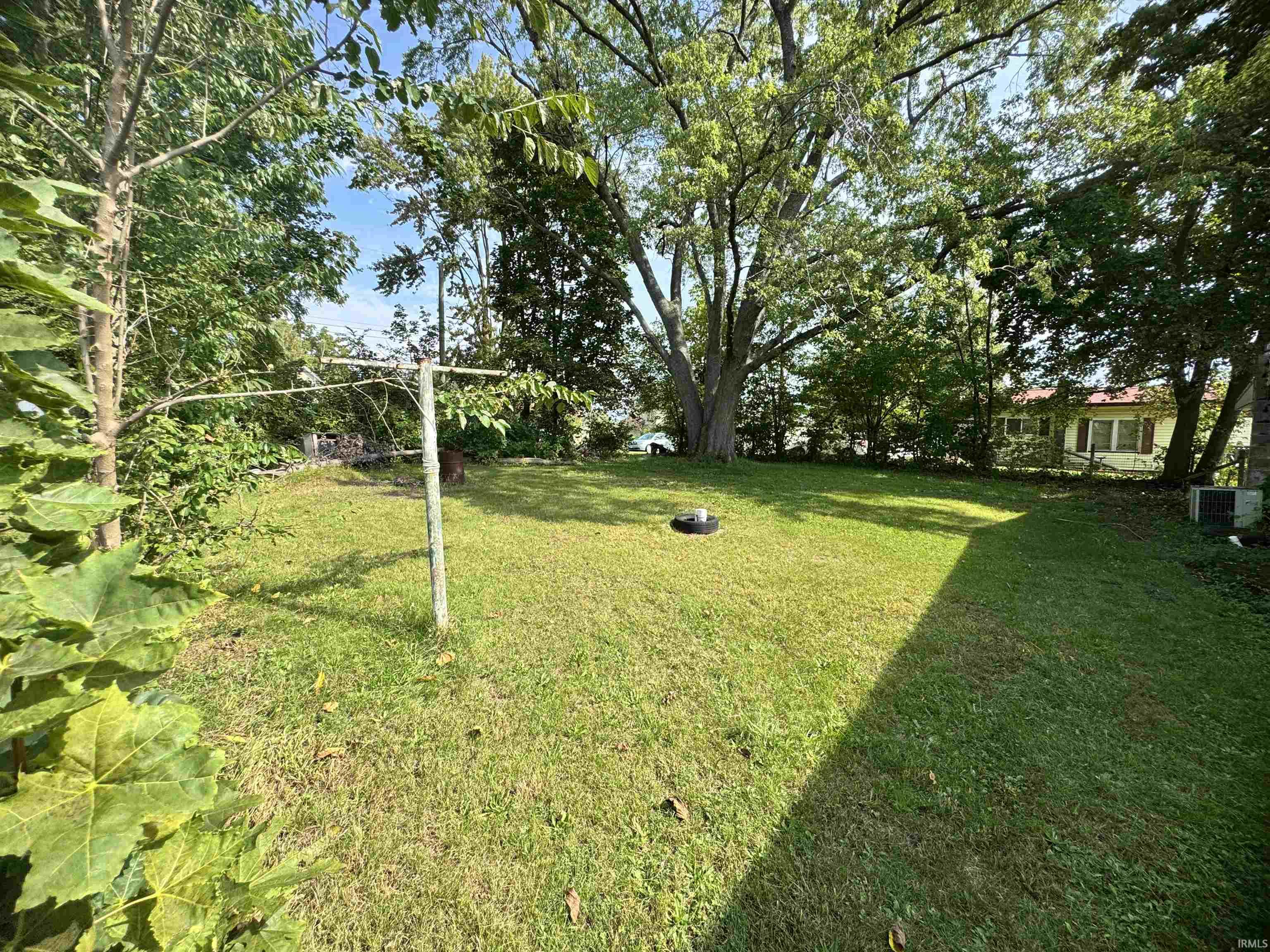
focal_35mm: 14
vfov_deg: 85.7
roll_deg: +0.3
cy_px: 476
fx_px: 514
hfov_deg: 102.1
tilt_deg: -5.3
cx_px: 635
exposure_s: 1/625
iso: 40
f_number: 2.2
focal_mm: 2.22
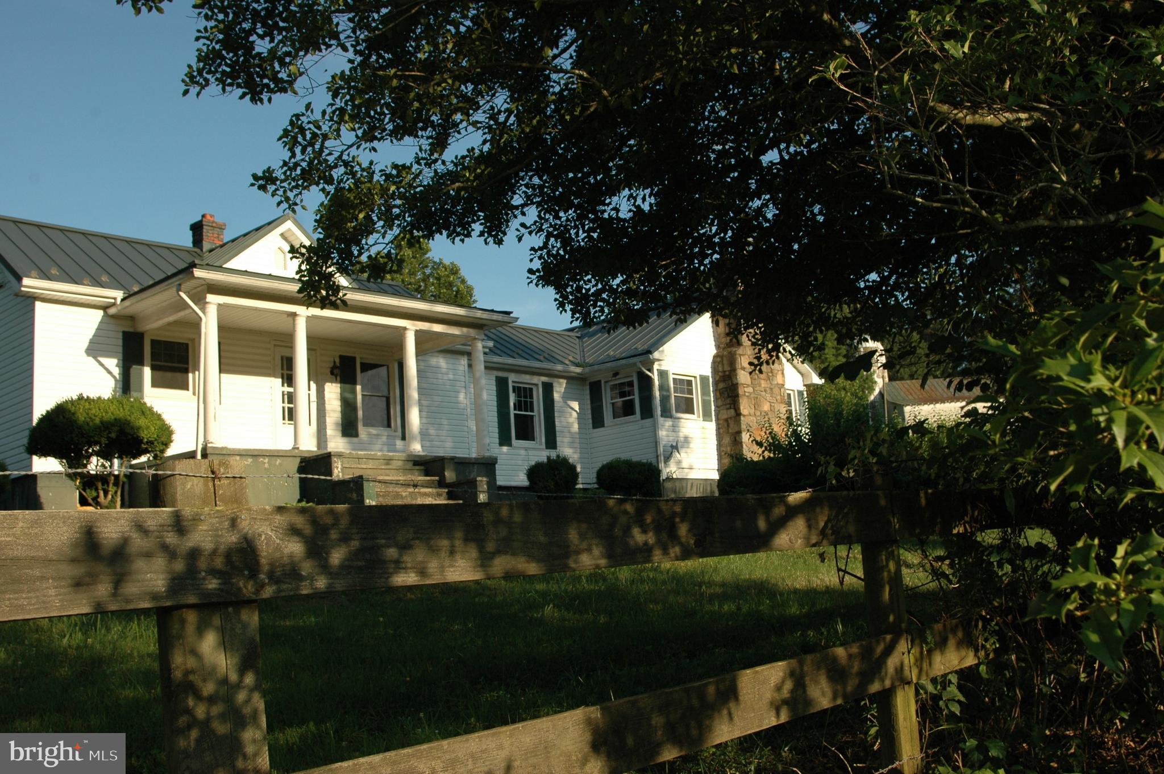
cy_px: 387
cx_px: 582
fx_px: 1163
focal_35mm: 36
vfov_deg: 36.8
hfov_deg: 53.2
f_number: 8
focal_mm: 24
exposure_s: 1/250
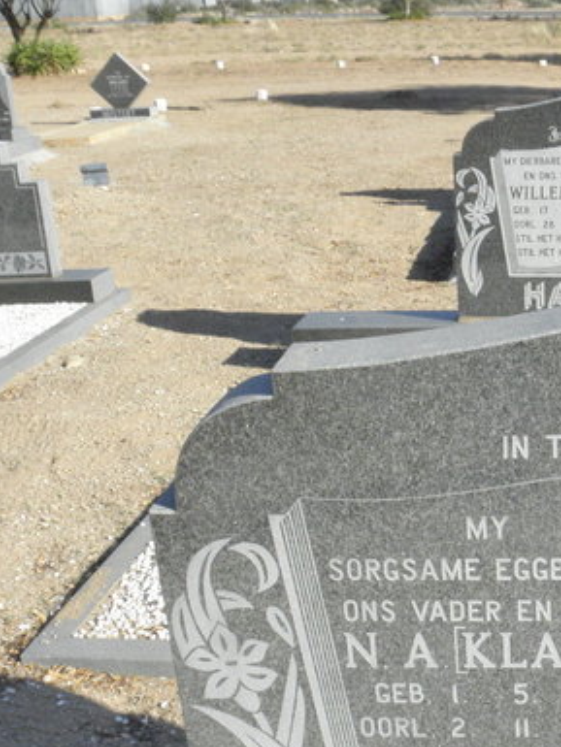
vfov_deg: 35.2
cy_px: 487
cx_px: 511
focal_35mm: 54
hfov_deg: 26.1
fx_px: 1166
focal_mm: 4.6
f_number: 6.3
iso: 200
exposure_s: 1/640
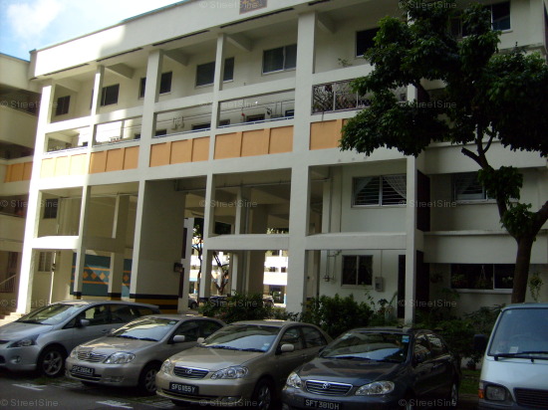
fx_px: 554
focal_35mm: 35
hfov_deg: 52.6
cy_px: 205
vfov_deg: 40.7
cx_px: 274
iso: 80
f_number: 7.1
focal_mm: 5.8
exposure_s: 1/180
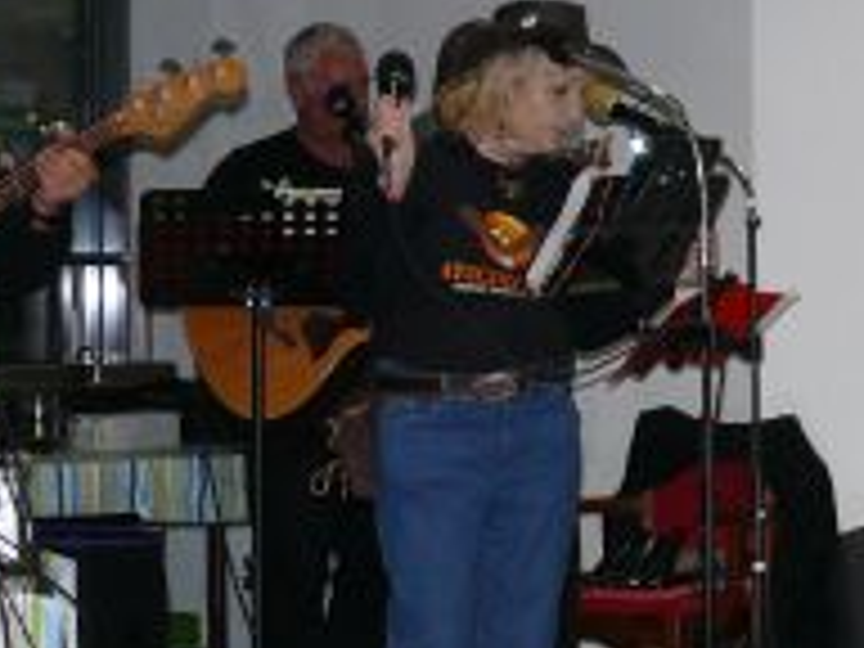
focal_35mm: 130
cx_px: 1089
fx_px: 3245
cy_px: 274
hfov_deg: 14.6
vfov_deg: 11.4
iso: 160
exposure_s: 1/30
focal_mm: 8
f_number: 2.8
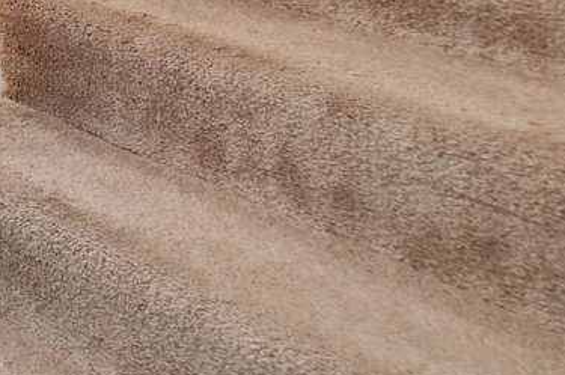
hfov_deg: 18.4
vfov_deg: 19.5
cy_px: -297
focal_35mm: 52
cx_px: -612
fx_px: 815
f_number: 8
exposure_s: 1/25
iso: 400
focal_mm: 12
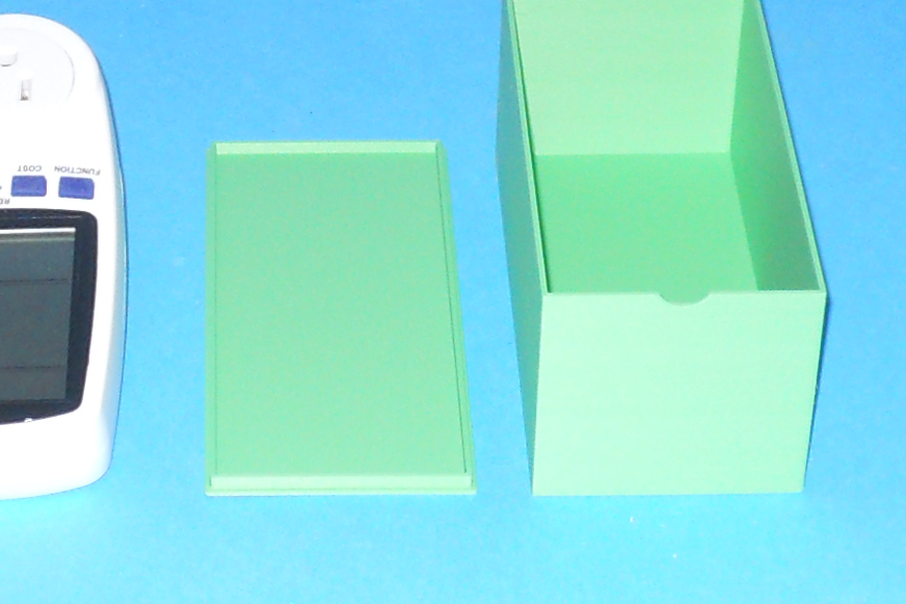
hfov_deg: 45.9
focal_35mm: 42
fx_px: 1057
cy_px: 334
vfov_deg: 31.9
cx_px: 329
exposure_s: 1/25
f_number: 2.7
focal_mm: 5
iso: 125
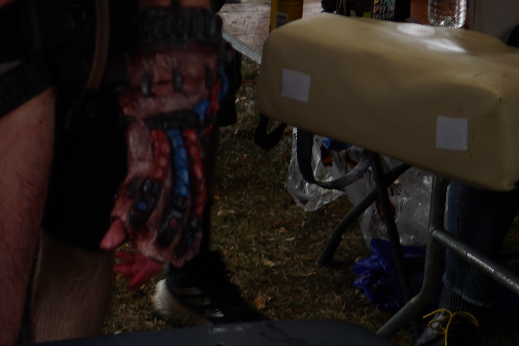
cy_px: -182
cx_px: -100
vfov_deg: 7.9
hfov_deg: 11.8
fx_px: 2451
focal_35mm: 170
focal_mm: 47
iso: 125
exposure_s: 1/50
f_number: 4
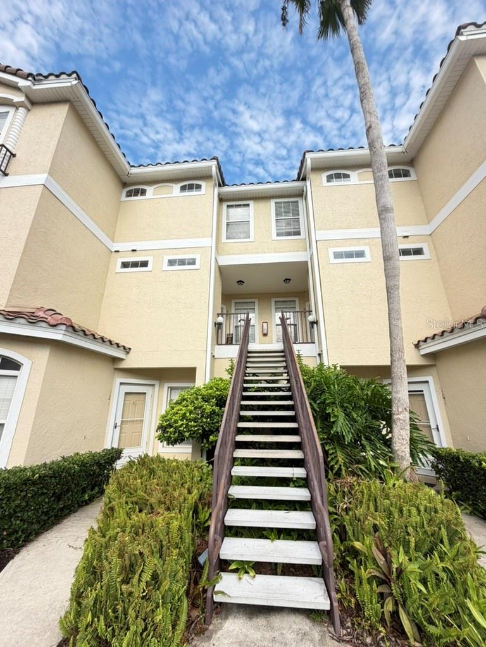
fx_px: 262
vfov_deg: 102.1
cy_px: 324
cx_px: 243
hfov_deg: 85.7
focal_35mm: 14
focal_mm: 2.22
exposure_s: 1/390
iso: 50
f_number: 2.2
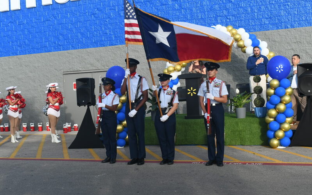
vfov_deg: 27.4
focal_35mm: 47
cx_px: 156
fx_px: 400
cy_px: 101
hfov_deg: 42.6
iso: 400
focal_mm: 31
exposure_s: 1/320
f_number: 9
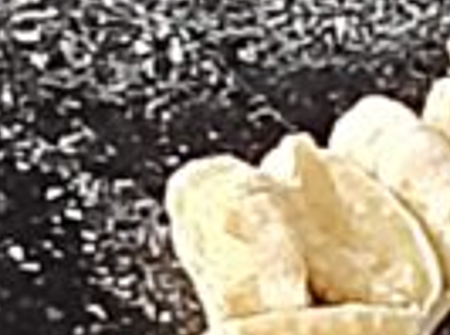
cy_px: 360
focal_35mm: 861
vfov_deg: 1.7
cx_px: 924
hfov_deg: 2.3
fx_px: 11163
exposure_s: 1/33.3
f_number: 1.75
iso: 603
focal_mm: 5.25
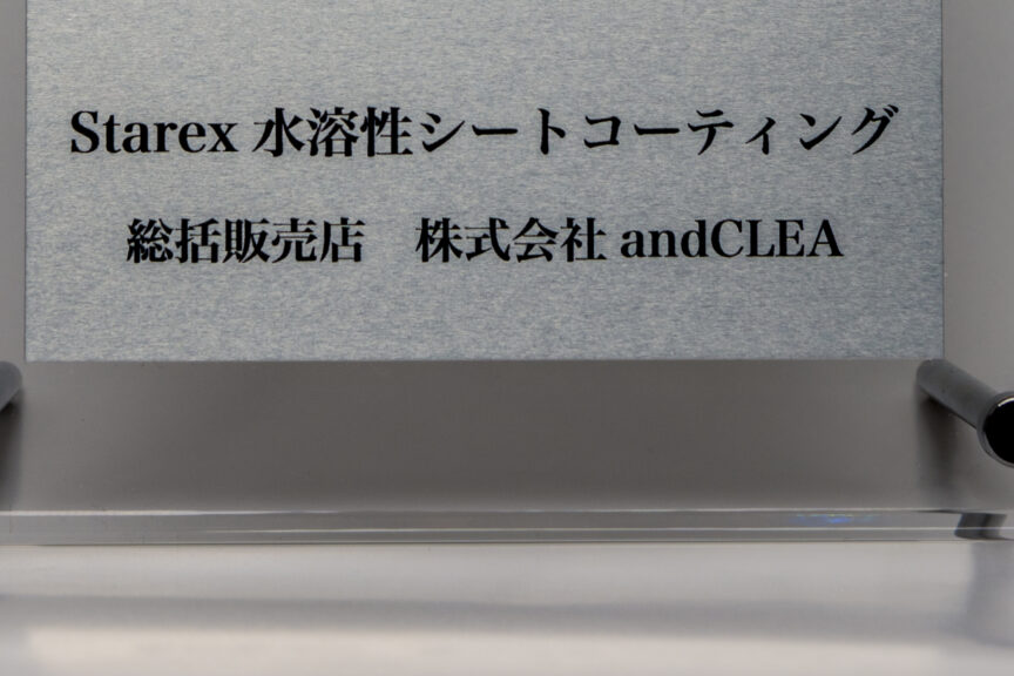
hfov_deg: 12.4
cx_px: 460
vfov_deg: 8.2
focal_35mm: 166
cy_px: -228
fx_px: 4675
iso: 100
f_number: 13
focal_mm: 56
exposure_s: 1/100
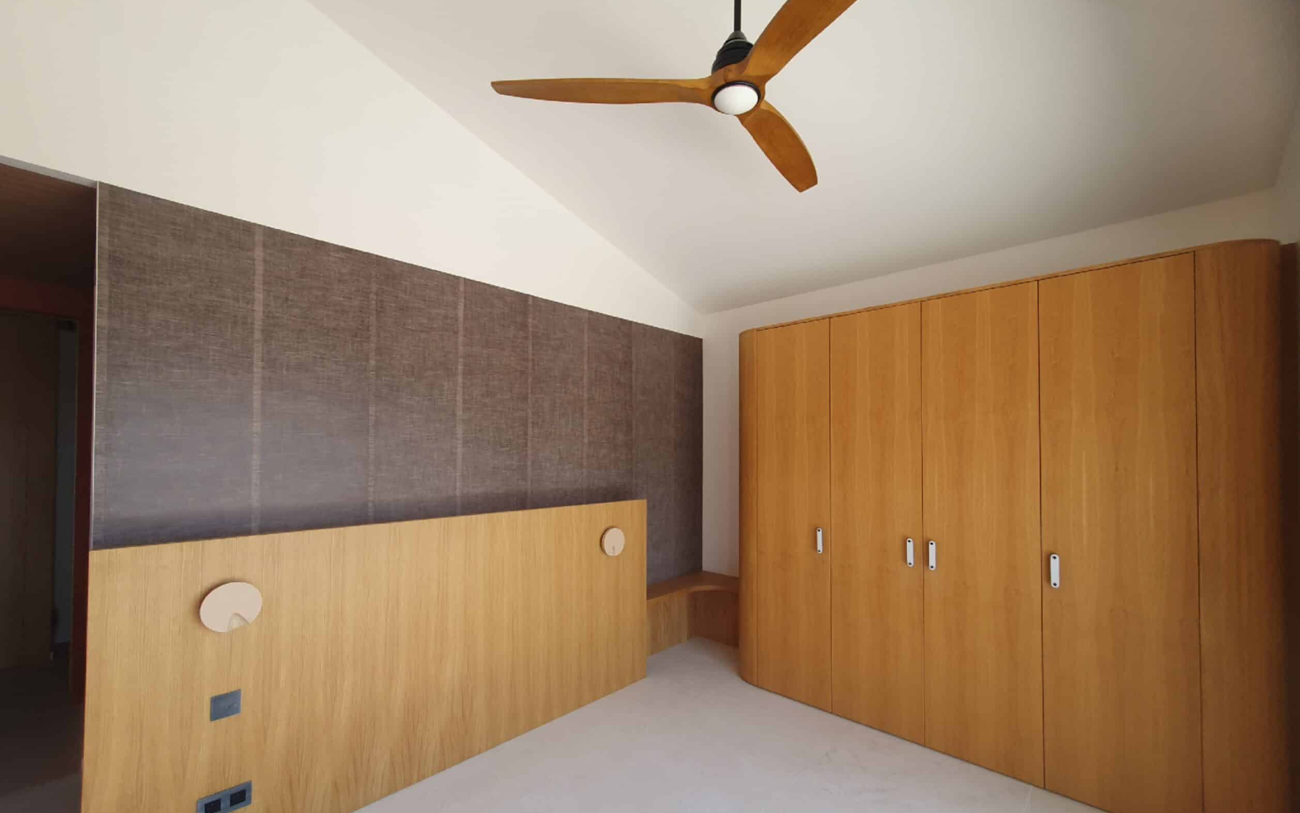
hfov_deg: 105.3
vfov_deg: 78.3
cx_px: 653
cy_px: 453
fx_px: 496
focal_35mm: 14
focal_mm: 1.8
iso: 50
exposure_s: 1/120
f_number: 2.2
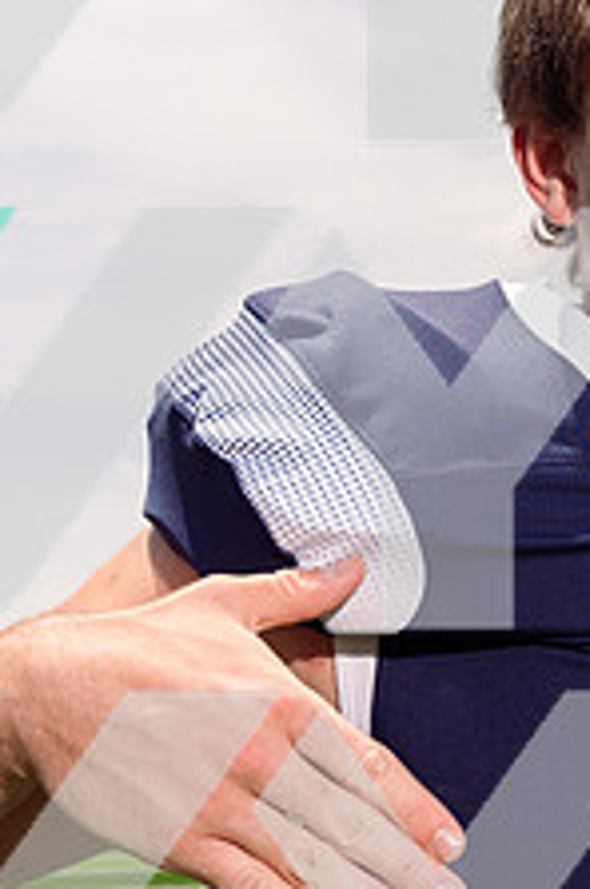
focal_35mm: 86
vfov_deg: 23.7
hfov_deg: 15.5
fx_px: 2121
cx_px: 614
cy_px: 421
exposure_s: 1/250
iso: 50
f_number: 7.1
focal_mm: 33
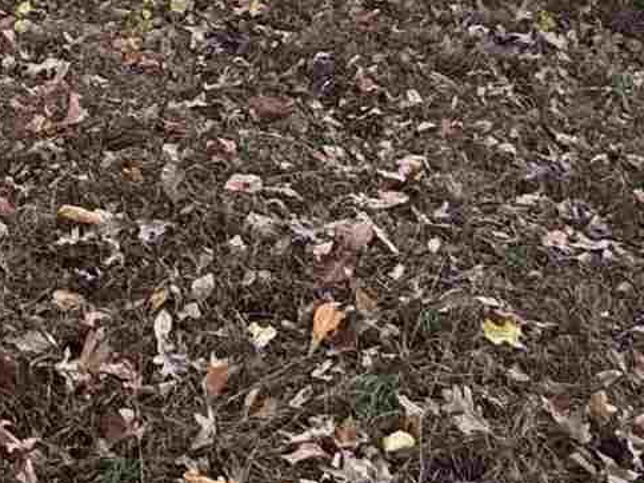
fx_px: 1655
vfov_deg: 14.6
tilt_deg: -0.7
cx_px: 36
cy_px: -374
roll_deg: +0.3
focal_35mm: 89
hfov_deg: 21.4
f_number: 2.2
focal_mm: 2.22
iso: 80
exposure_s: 1/99
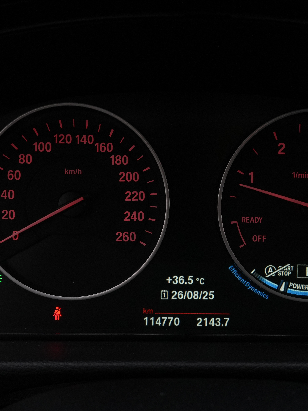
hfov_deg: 36.6
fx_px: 463
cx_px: 188
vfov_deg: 47.9
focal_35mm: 39
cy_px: 205
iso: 1000
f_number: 8
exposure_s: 1/25
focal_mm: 18
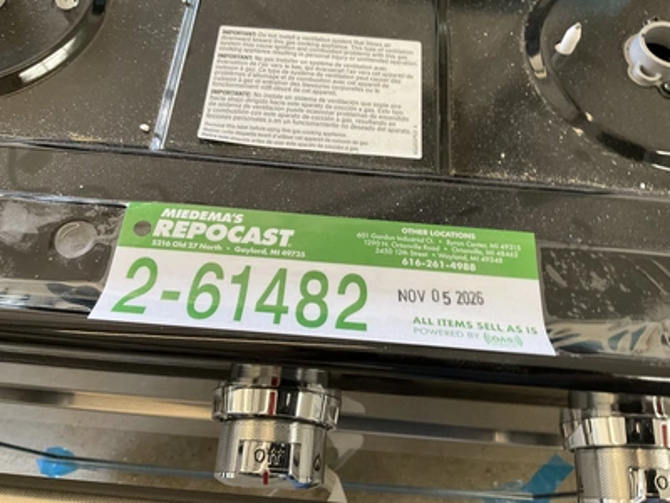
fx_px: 561
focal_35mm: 29
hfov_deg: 61.7
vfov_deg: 48.2
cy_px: 252
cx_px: 335
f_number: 1.8
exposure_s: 1/60
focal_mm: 3
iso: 80
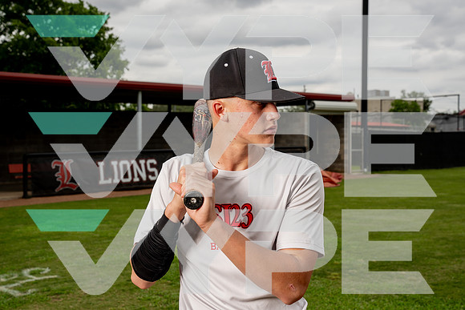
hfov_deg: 37.8
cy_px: 149
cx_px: 231
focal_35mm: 53
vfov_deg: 25.7
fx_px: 679
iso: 50
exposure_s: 1/250
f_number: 8
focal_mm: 50
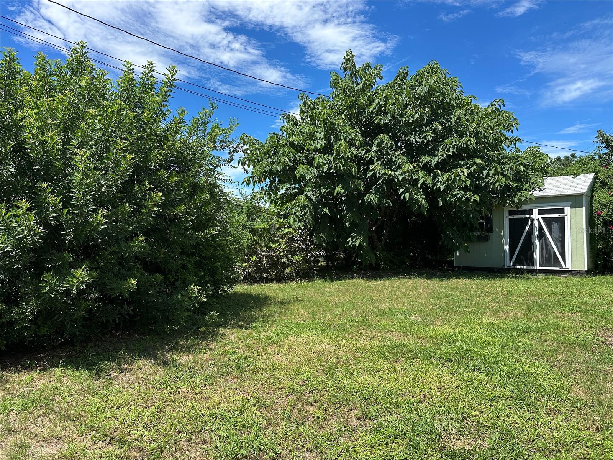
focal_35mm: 24
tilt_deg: +1.8
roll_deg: +0.6
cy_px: 230
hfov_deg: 71.6
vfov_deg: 56.8
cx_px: 306
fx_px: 425
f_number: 1.78
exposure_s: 1/2809
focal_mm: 6.86
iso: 80
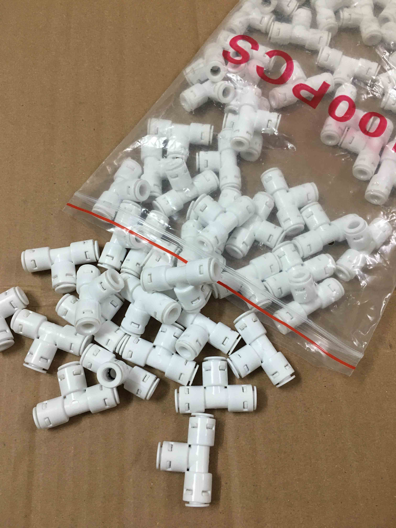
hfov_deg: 48.2
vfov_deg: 61.7
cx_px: 198
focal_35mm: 29
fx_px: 442
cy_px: 264
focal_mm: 4.15
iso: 125
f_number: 2.2
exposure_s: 1/33
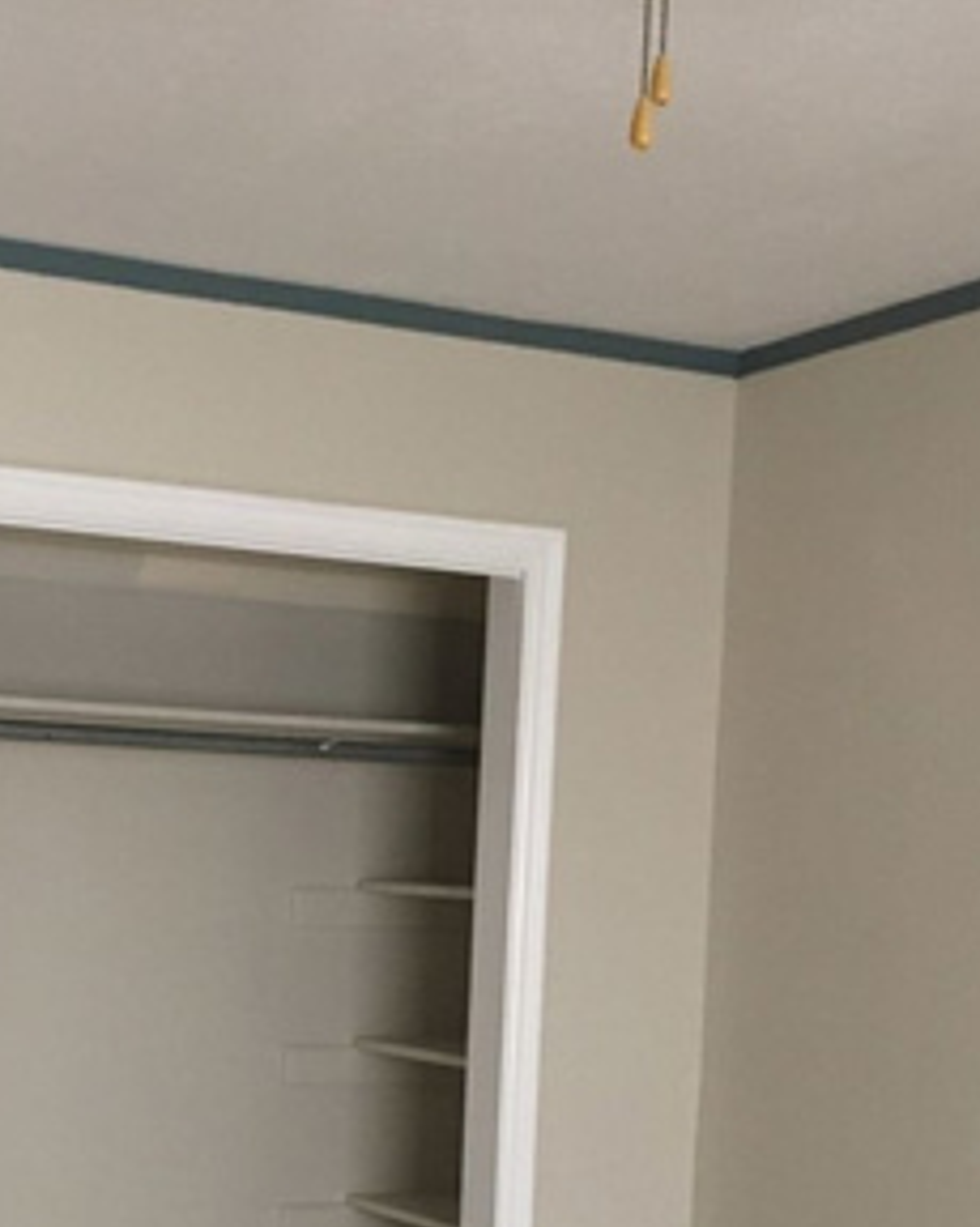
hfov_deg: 24.0
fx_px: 2287
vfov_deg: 29.2
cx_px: 256
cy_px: 1018
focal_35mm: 63
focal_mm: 4.15
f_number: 2.2
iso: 200
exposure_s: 1/24
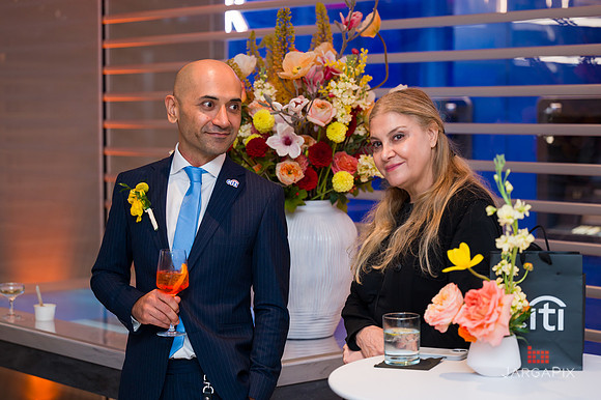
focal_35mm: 81
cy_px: 192
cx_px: 299
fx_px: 1356
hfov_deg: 25.0
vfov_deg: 16.8
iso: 800
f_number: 3.2
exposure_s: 1/160
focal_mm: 77
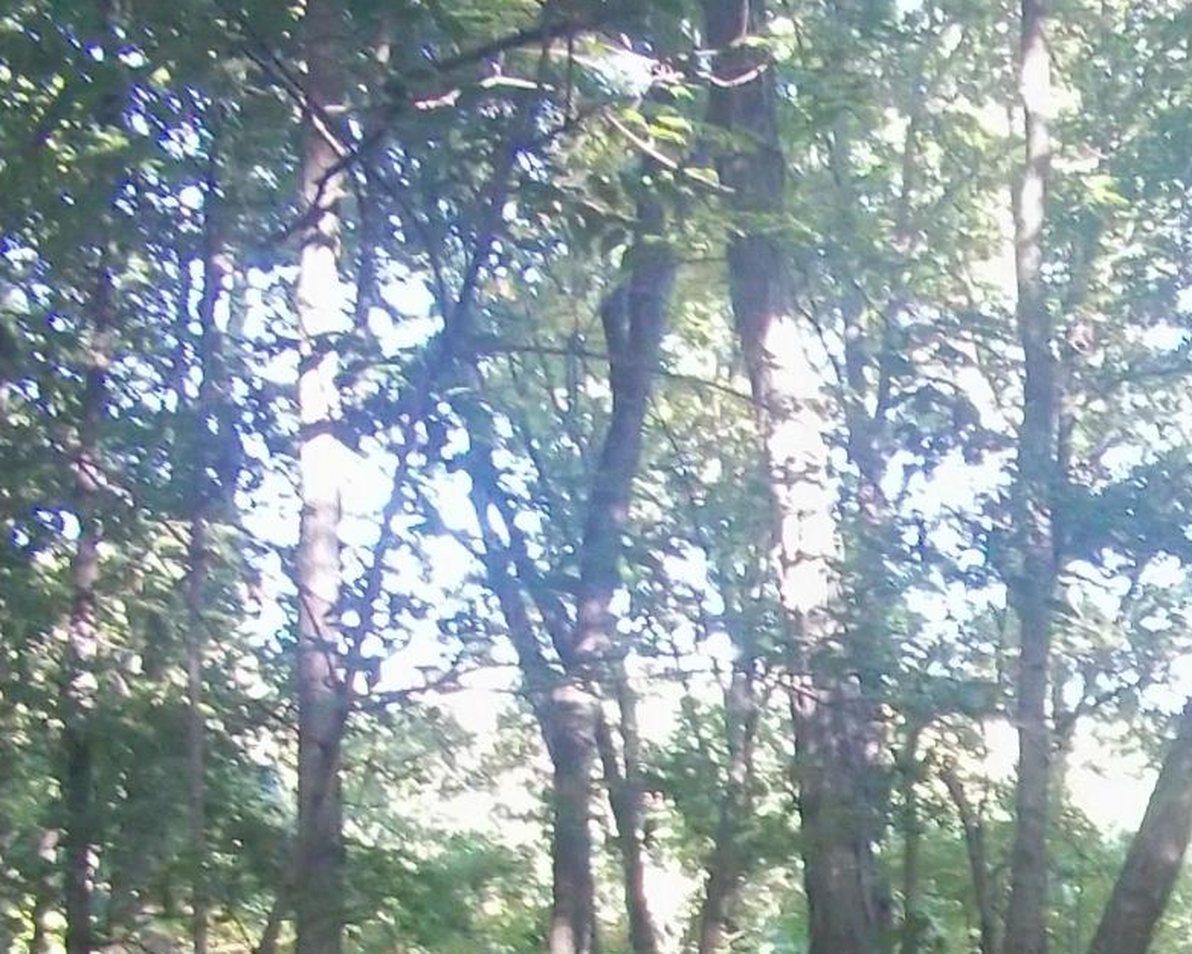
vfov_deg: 12.3
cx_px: 1779
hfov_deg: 14.9
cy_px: 1389
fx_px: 4234
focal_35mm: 120
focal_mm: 6.5
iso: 320
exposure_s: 1/30
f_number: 3.1
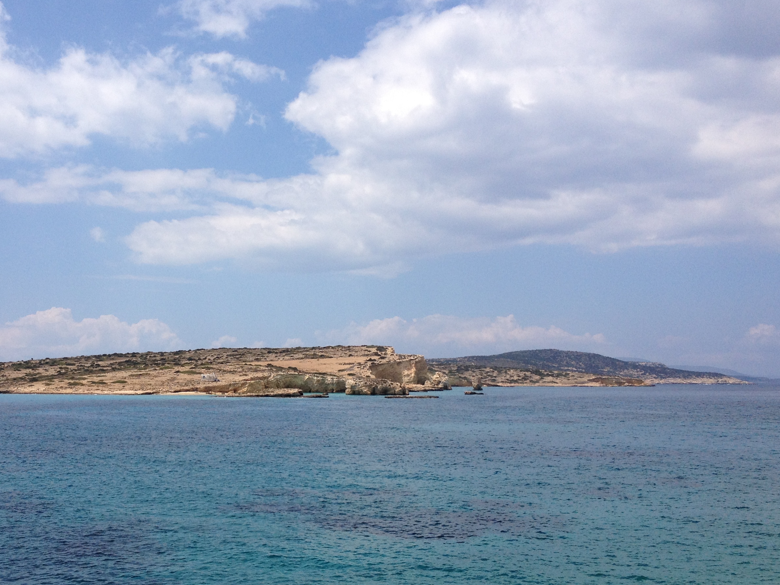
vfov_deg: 30.2
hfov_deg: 39.3
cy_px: 320
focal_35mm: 48
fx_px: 1082
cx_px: 270
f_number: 2.4
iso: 50
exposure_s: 1/3460
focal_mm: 4.28
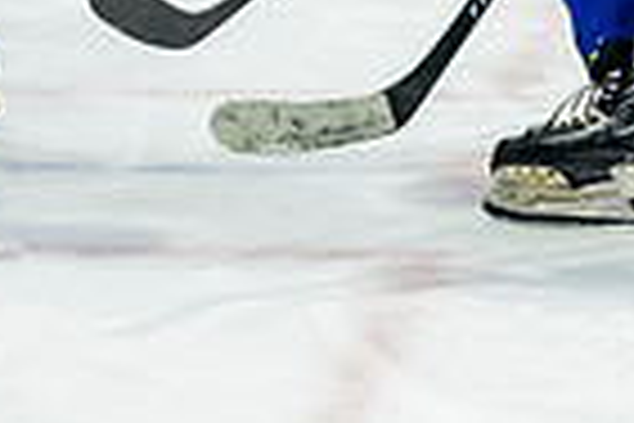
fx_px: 7819
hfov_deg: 4.6
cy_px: -387
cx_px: 755
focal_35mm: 444
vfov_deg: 3.1
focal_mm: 86
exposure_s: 1/800
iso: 1600
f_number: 3.2
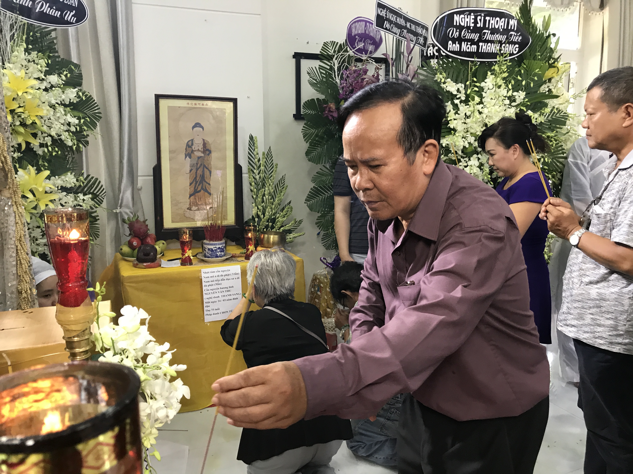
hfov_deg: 63.4
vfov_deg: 49.7
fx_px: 512
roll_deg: +2.6
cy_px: 237
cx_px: 316
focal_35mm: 28
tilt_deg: -10.1
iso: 40
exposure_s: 1/25
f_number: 1.8
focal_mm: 3.99
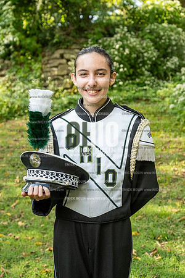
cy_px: 139
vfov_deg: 31.4
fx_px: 493
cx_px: 92
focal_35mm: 64
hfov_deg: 21.2
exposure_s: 1/640
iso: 1000
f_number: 5.6
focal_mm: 64
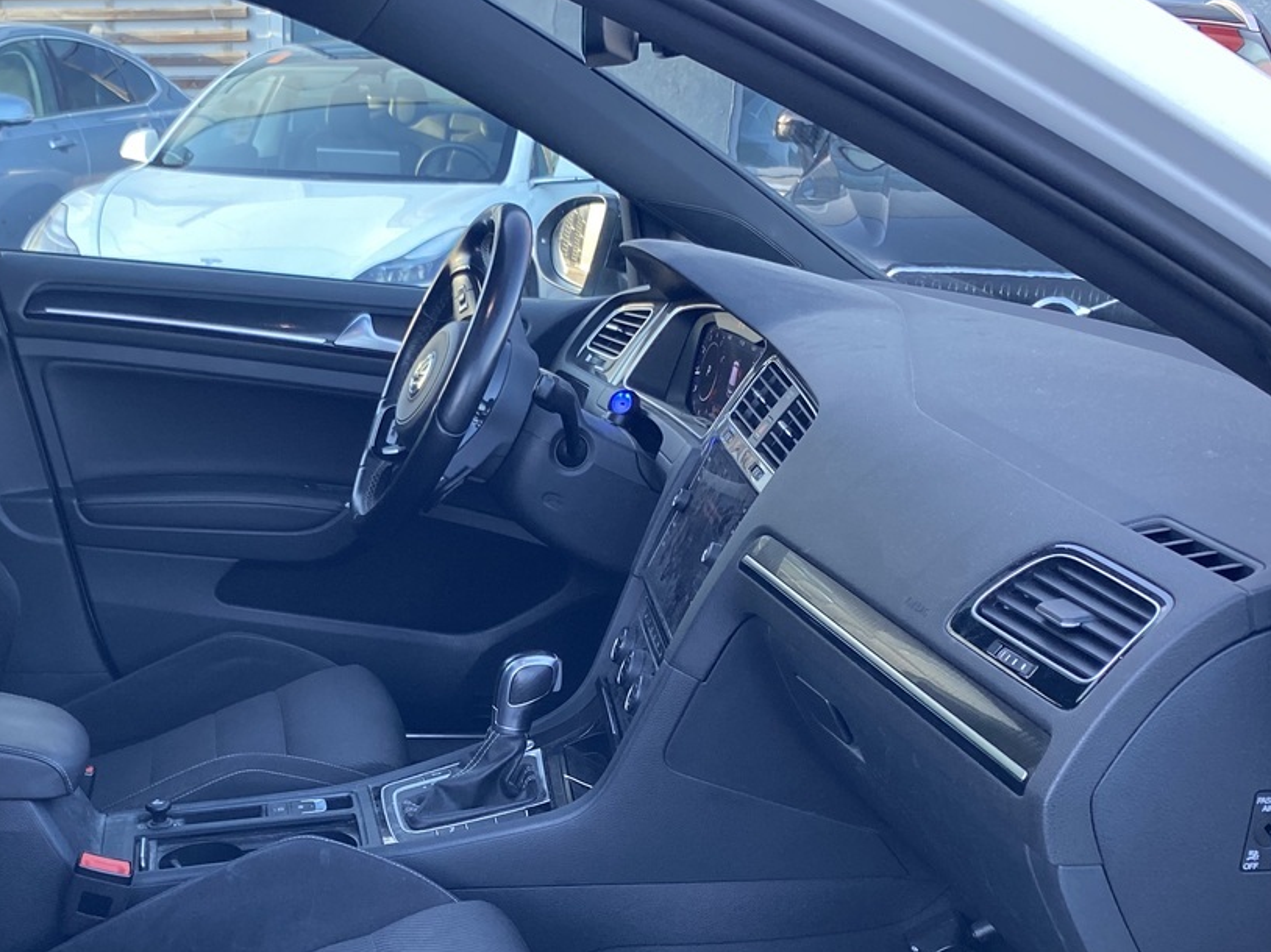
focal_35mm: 46
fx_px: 1688
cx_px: 411
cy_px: 777
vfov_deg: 30.6
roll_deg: -1.0
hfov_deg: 40.7
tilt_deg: -23.9
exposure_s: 1/121
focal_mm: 4.25
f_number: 1.8
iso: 100
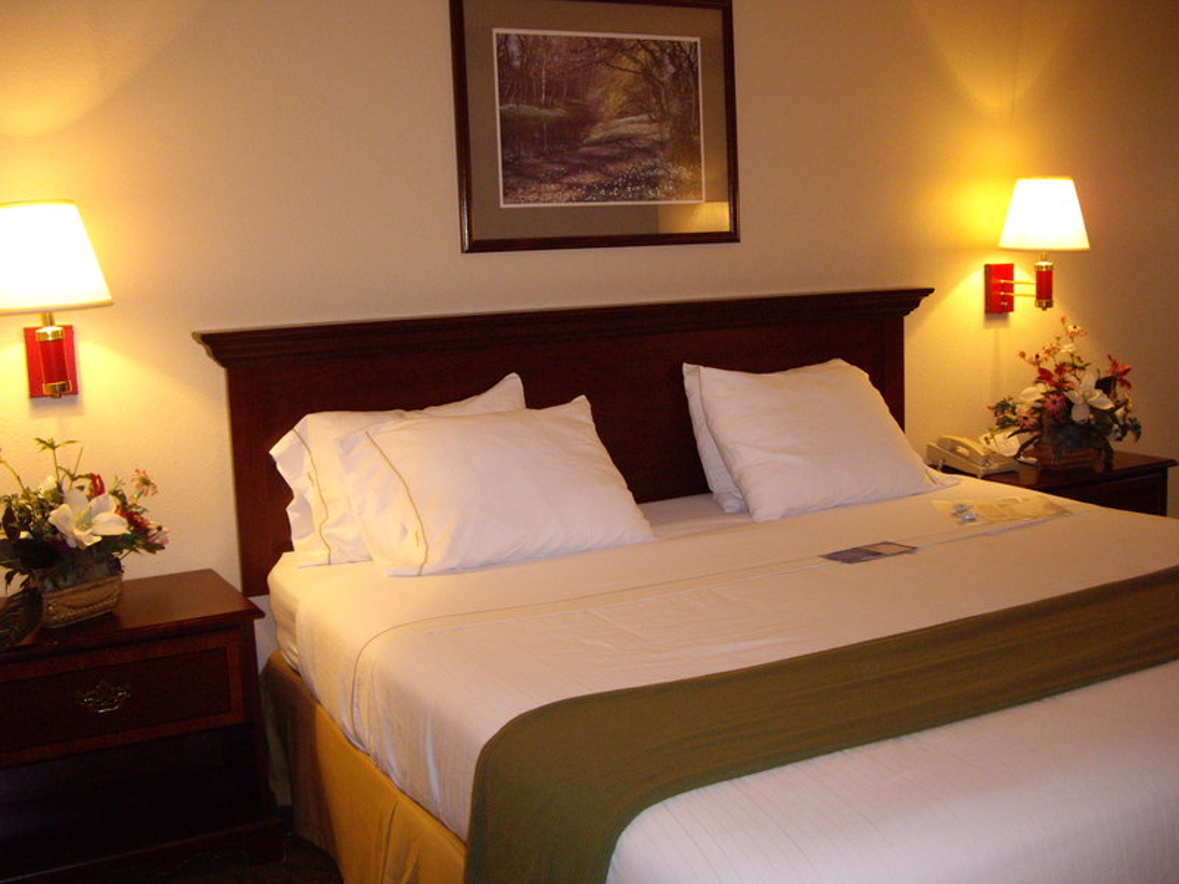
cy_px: 442
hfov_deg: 49.0
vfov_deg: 37.7
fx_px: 1294
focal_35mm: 38
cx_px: 590
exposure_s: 1/40
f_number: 2.8
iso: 400
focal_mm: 7.9
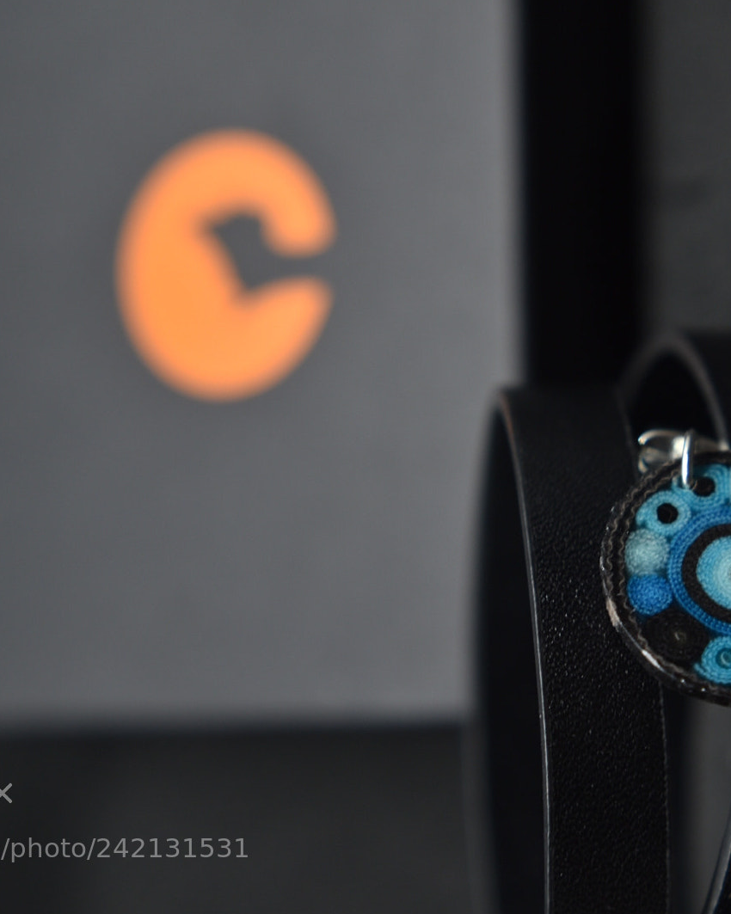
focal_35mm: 106
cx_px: 487
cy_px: 457
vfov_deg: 18.1
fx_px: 2867
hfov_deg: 14.5
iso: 160
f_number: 4
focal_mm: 50
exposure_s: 1/30
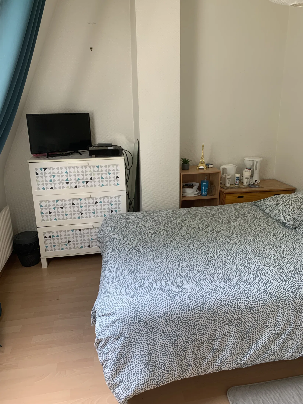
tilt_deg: -16.6
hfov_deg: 53.1
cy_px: 202
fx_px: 303
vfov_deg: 67.3
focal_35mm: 26
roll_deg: +1.1
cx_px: 152
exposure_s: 1/122
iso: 40
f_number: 1.8
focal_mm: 4.25
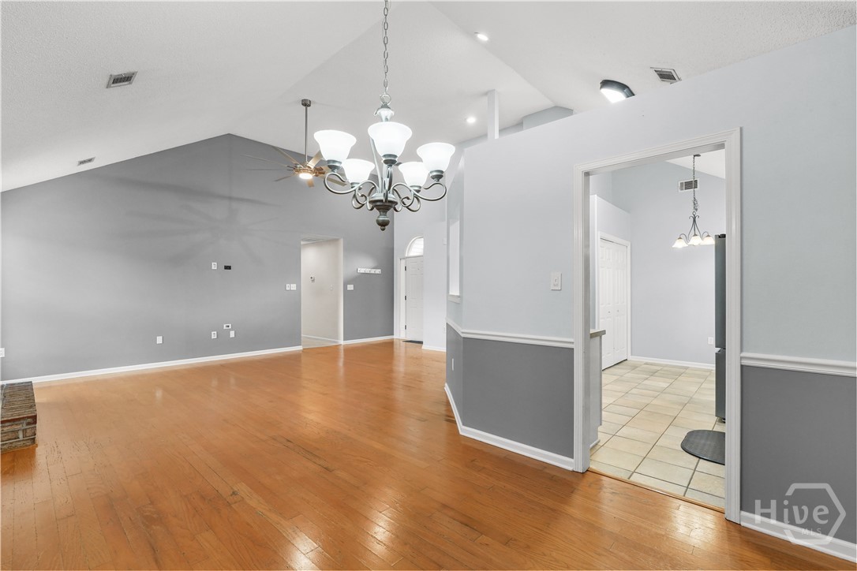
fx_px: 381
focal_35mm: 16
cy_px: 286
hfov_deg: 96.7
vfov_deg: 73.7
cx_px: 428
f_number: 9
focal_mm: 16
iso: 1000
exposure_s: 1/3
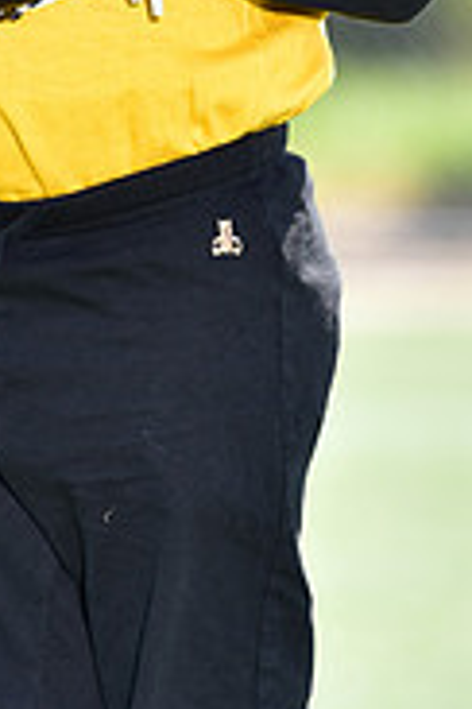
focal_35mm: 634
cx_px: 44
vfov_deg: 3.2
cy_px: -291
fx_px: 12468
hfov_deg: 2.2
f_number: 4.5
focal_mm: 200
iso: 80
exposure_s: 1/200
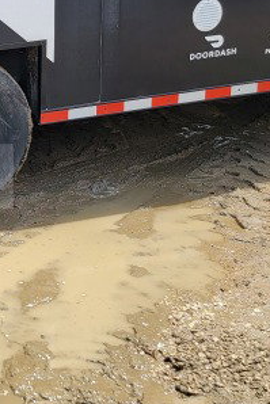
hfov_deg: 17.8
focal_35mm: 68
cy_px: 101
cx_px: -140
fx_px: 764
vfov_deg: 29.2
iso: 16
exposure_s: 1/306
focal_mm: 6.7
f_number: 1.8
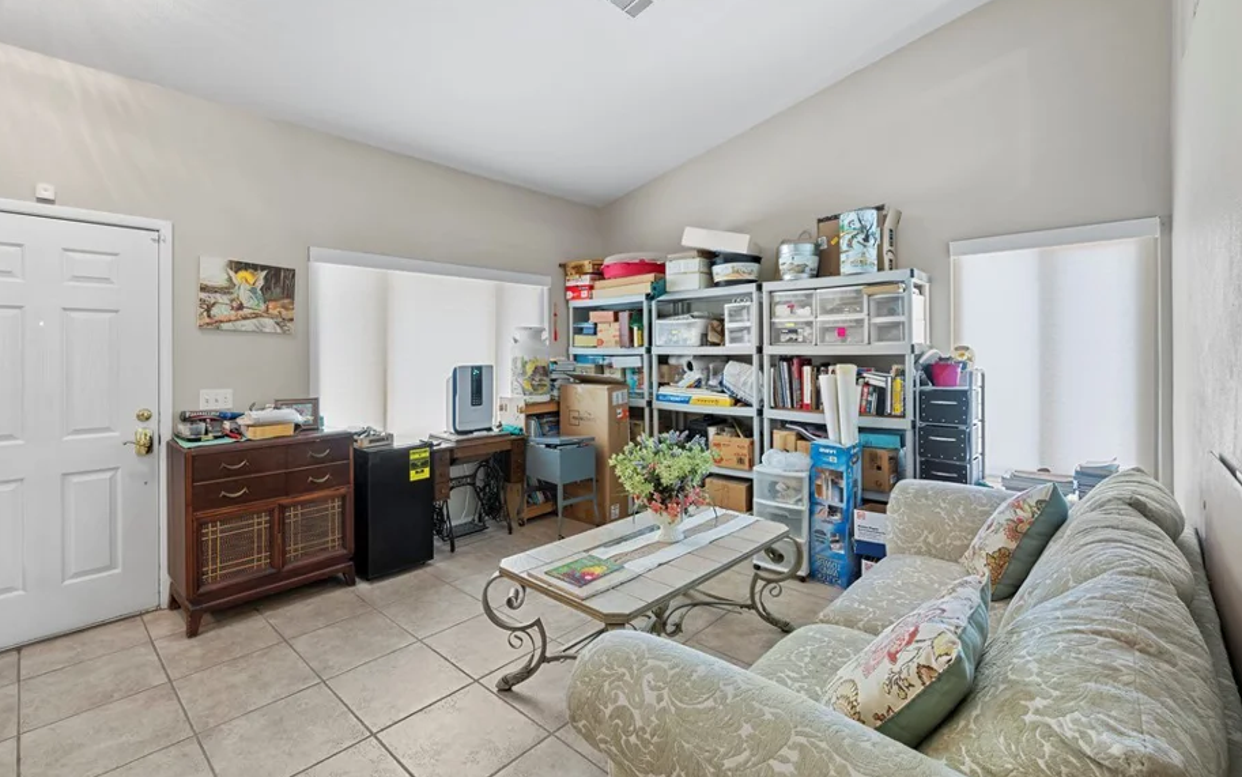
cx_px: 562
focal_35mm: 16
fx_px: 542
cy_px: 341
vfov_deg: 71.0
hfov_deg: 97.5
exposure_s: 1.6
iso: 500
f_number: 8
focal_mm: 14
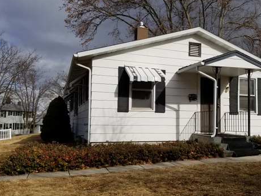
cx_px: 163
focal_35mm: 36
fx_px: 272
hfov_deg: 50.8
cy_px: 111
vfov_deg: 39.6
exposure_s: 1/6224
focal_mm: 4.3
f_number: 1.7
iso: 50
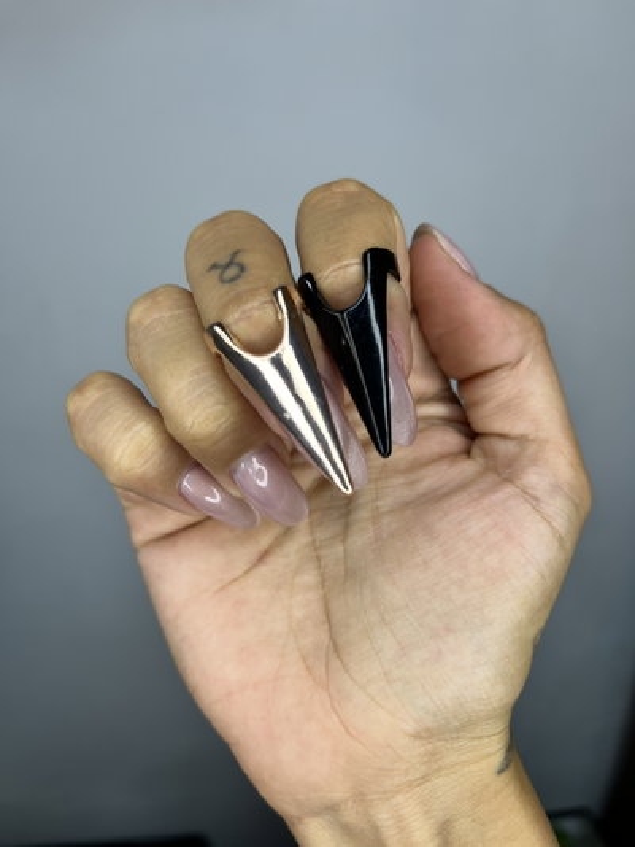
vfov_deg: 67.3
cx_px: 318
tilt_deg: -27.1
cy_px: 424
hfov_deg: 53.1
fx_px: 636
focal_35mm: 26
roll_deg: +3.7
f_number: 1.6
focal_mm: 5.1
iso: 40
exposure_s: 1/184
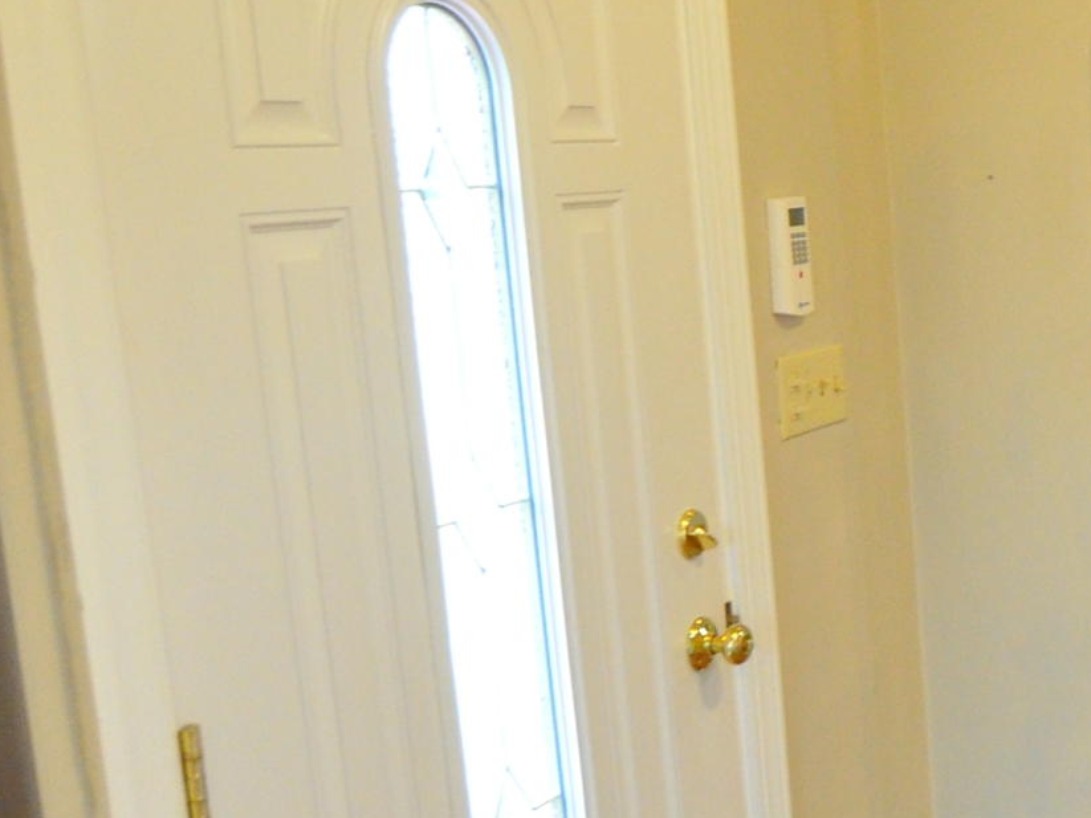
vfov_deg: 25.3
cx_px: 1654
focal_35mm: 58
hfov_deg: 25.1
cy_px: 456
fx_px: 1820
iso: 1600
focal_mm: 11
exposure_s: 1/40
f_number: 3.2
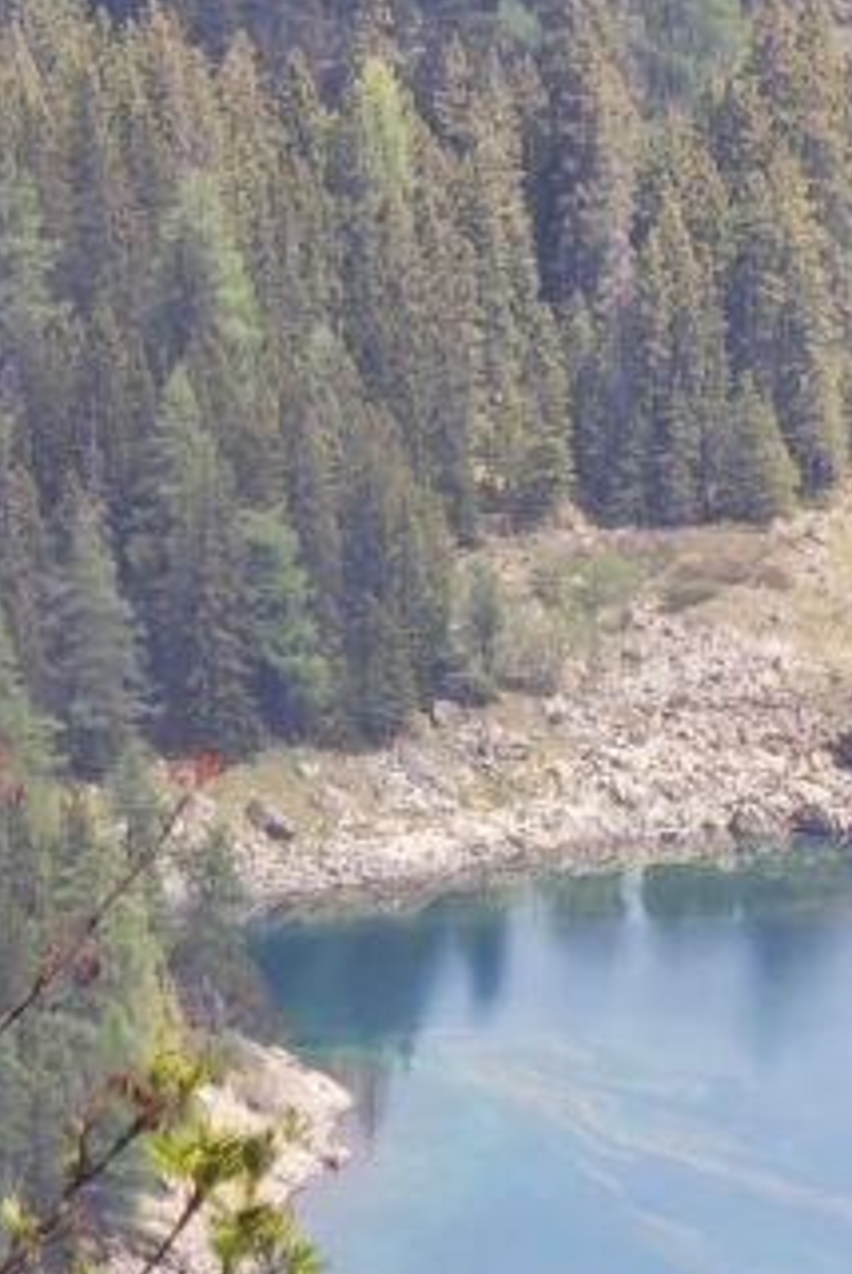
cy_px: 1007
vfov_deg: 2.6
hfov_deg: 1.7
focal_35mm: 798
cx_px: 1366
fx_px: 28266
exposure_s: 1/283
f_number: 2.5
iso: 50
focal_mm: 19.4
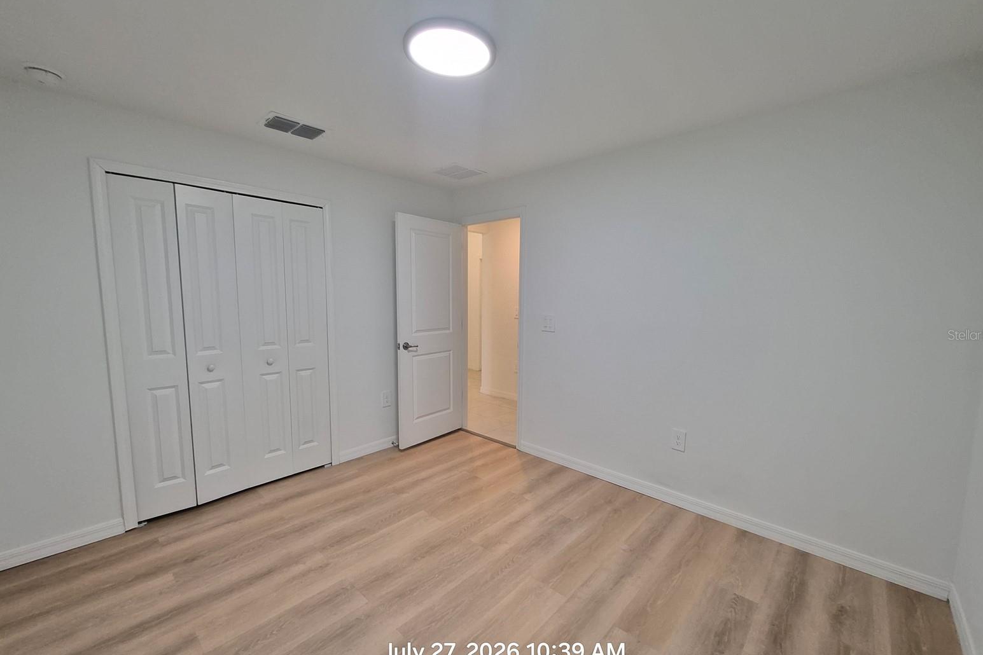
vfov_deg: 81.2
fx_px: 382
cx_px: 499
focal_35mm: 14
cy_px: 334
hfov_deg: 104.2
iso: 200
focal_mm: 1.7
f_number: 2.2
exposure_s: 1/60
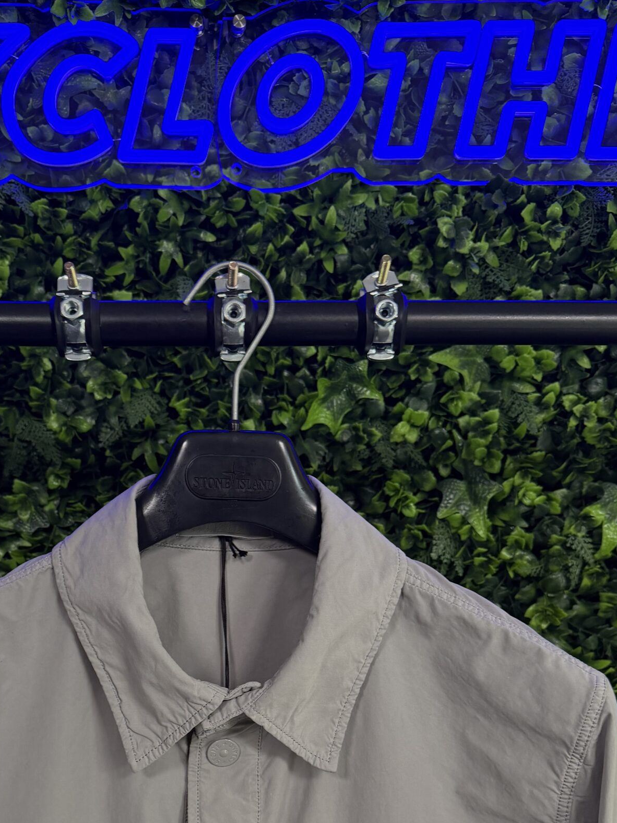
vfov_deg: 45.5
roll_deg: -0.8
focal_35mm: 39
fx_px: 926
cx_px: 204
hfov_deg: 36.4
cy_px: 657
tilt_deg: -5.1
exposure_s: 1/63
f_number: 1.78
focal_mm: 6.76
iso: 200
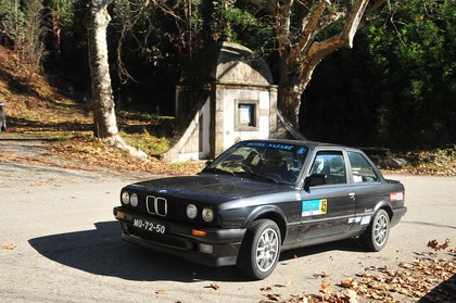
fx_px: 569
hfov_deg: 43.6
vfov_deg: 29.8
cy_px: 157
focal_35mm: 45
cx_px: 240
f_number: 5.6
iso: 400
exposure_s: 1/800
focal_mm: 28
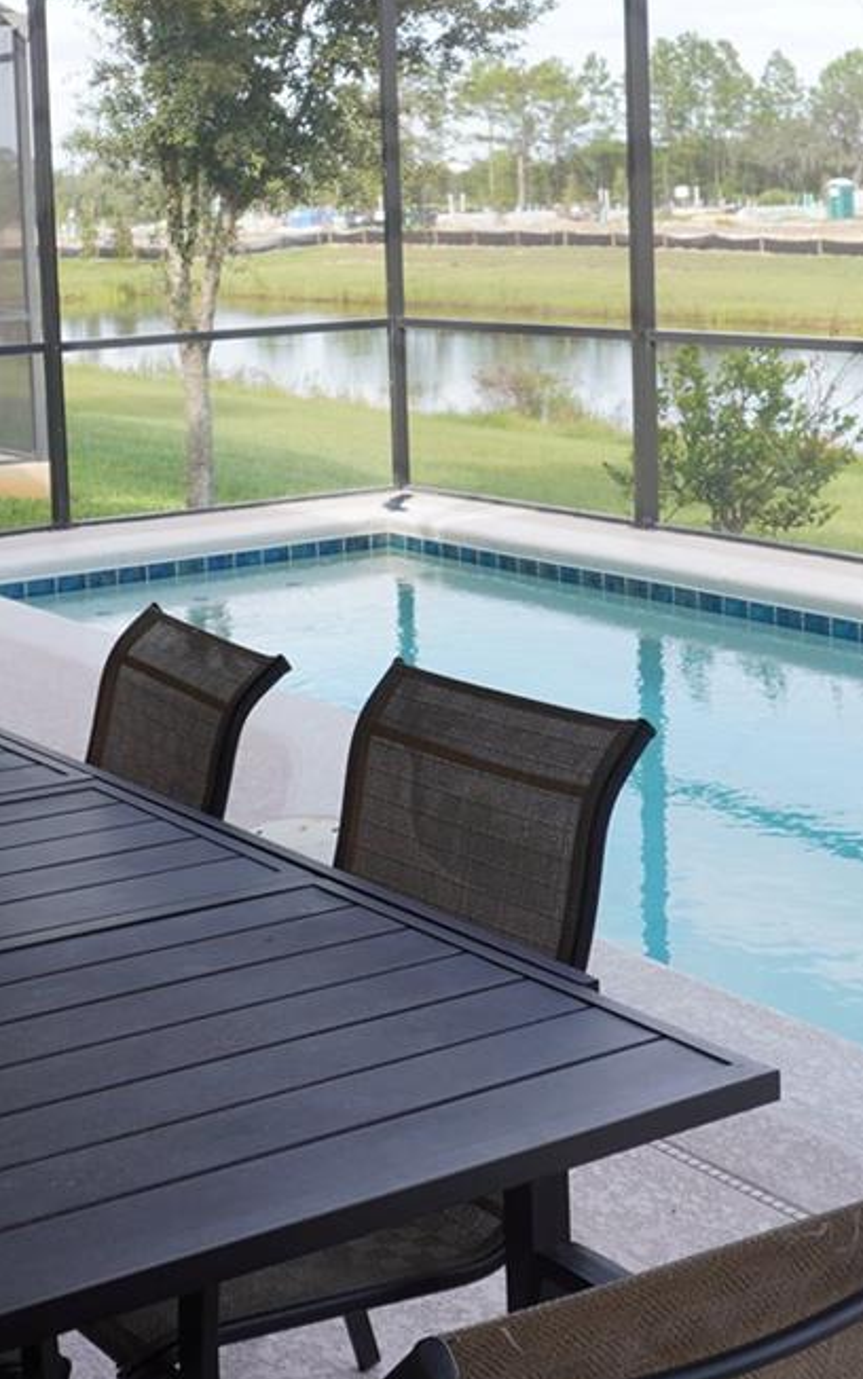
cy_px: 476
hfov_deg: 21.7
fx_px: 2256
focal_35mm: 60
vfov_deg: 33.7
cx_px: 404
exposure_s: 1/125
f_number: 5.6
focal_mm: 16
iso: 100
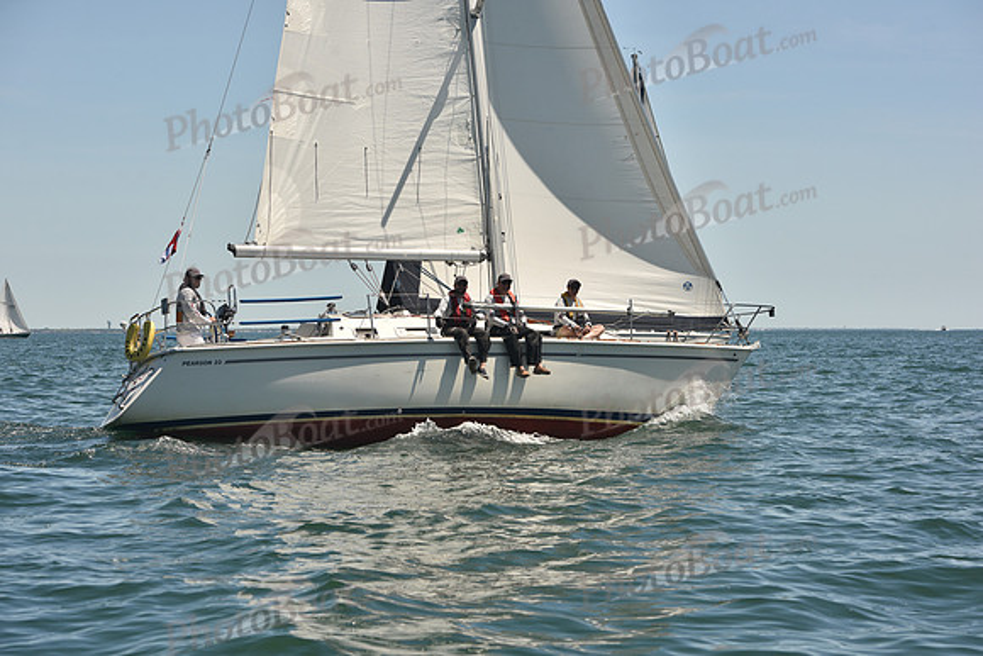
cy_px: 328
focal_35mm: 86
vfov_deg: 15.9
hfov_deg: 23.6
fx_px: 2349
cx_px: 492
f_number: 7.1
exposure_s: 1/800
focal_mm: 86
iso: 250
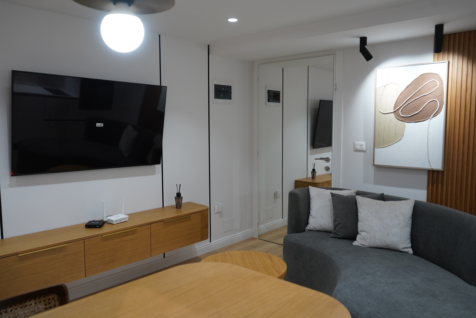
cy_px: 159
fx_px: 370
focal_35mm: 28
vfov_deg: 46.4
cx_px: 238
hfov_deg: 65.5
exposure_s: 1/160
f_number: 4
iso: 800
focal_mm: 28
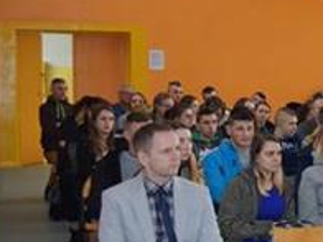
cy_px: 147
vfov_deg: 14.1
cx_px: 519
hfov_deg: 16.6
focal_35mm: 105
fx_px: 980
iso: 500
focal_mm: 22
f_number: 3.5
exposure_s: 1/60
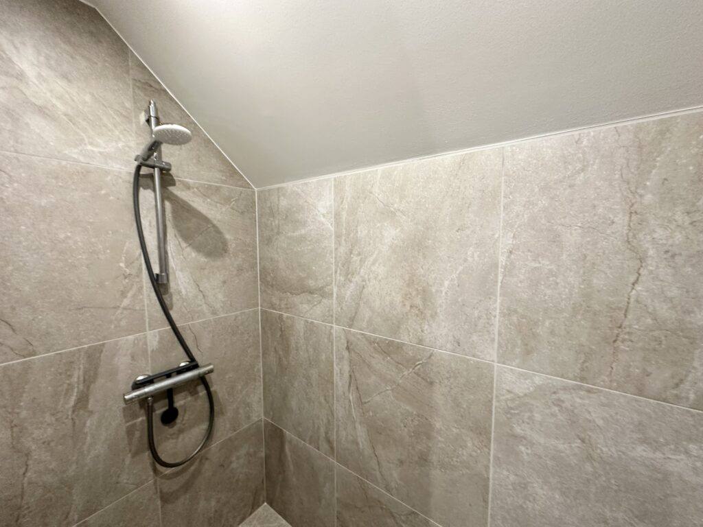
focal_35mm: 14
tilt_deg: -8.5
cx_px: 352
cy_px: 264
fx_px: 284
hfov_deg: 102.1
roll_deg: +1.9
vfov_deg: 85.7
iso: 200
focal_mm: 2.22
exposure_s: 1/50
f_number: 2.2
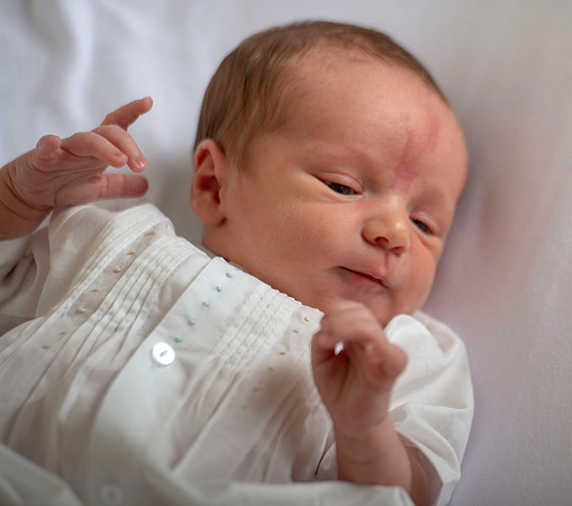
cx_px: 419
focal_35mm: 279
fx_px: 4925
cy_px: 296
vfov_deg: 5.9
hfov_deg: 6.6
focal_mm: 200
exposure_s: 1/250
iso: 80
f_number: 2.8
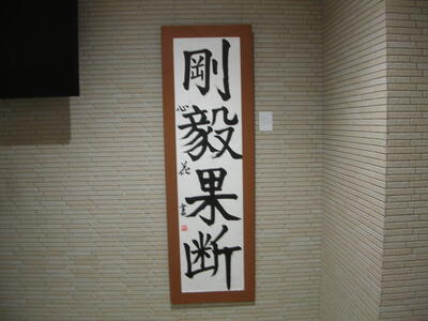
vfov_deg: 40.7
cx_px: 214
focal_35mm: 35
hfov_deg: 52.6
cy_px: 160
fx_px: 433
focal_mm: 5.8
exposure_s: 1/5.9
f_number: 2.8
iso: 75
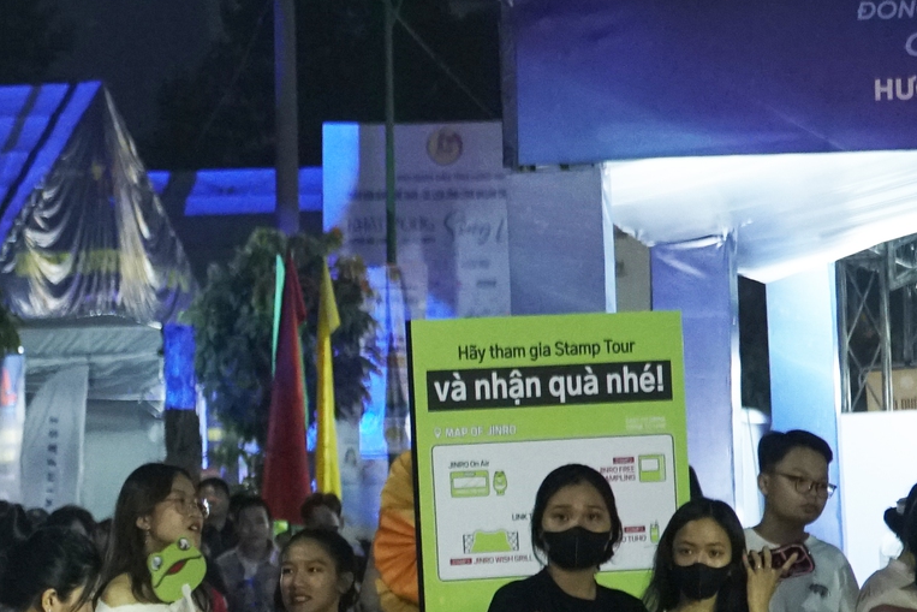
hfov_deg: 8.1
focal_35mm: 247
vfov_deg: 5.5
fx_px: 6284
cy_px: 881
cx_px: -531
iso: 2000
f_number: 4.5
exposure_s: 1/125
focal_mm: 49
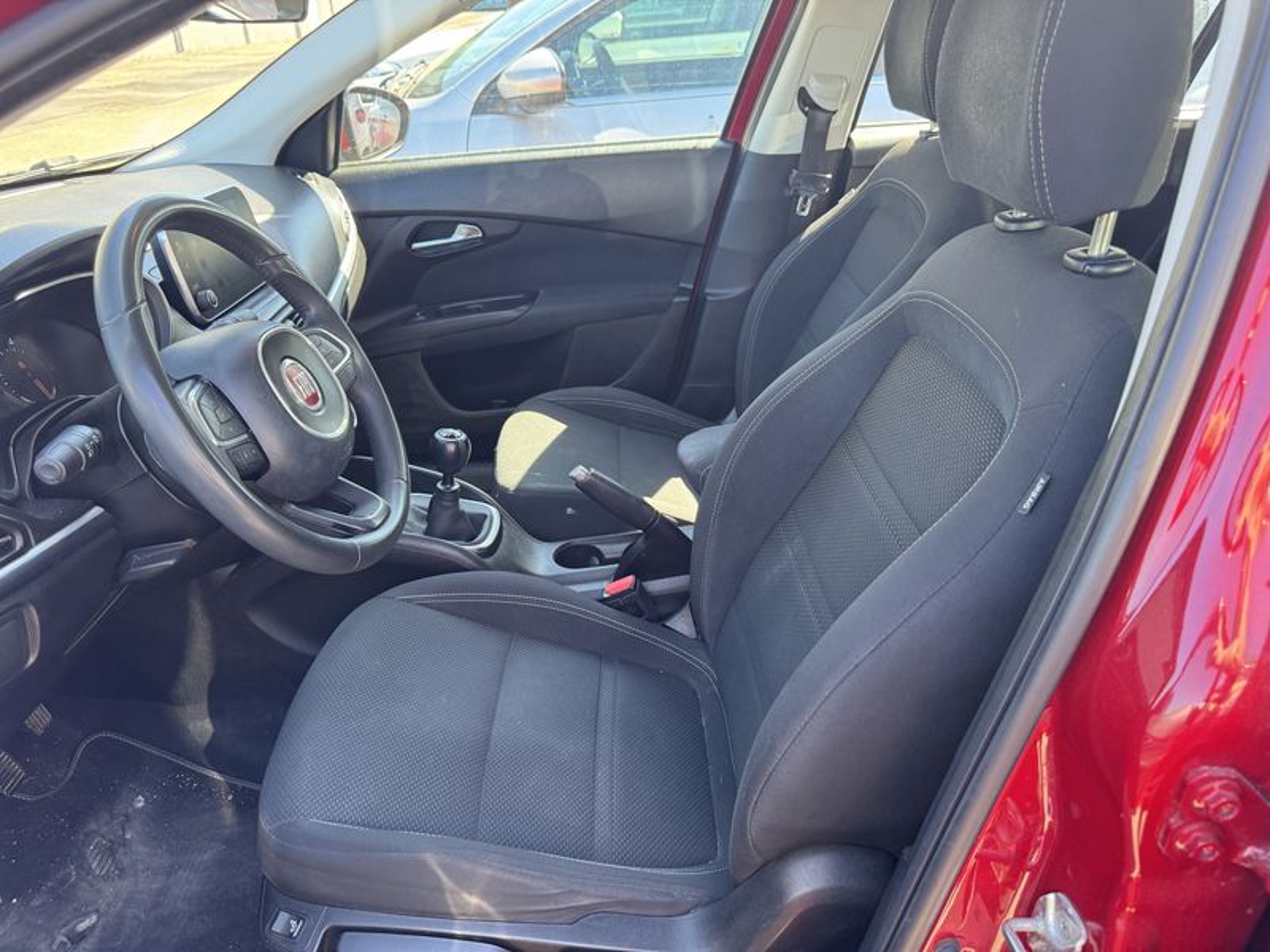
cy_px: 476
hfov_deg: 71.6
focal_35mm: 24
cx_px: 635
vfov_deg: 56.8
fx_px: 881
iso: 160
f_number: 1.78
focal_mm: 6.76
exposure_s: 1/121
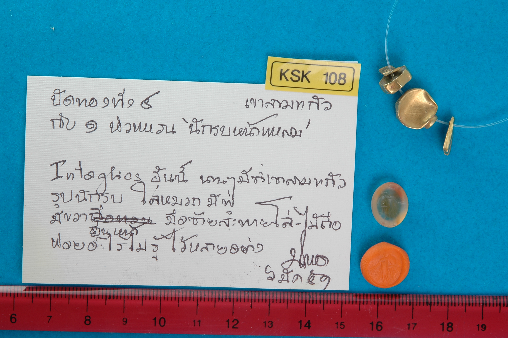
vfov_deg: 13.0
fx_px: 1480
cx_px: 254
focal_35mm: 105
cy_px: 169
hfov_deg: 19.5
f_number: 29
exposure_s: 1/60
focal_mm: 70
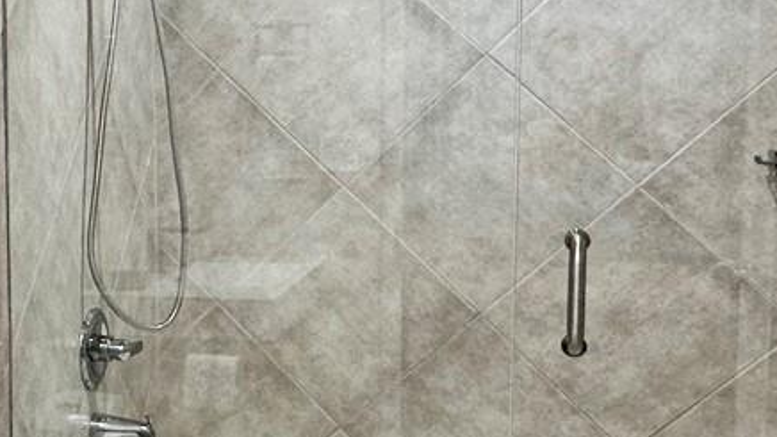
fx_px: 1153
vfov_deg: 21.4
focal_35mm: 56
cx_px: -107
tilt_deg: -5.4
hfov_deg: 32.2
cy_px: 264
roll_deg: +1.7
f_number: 2.2
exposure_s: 1/120
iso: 160
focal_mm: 2.22
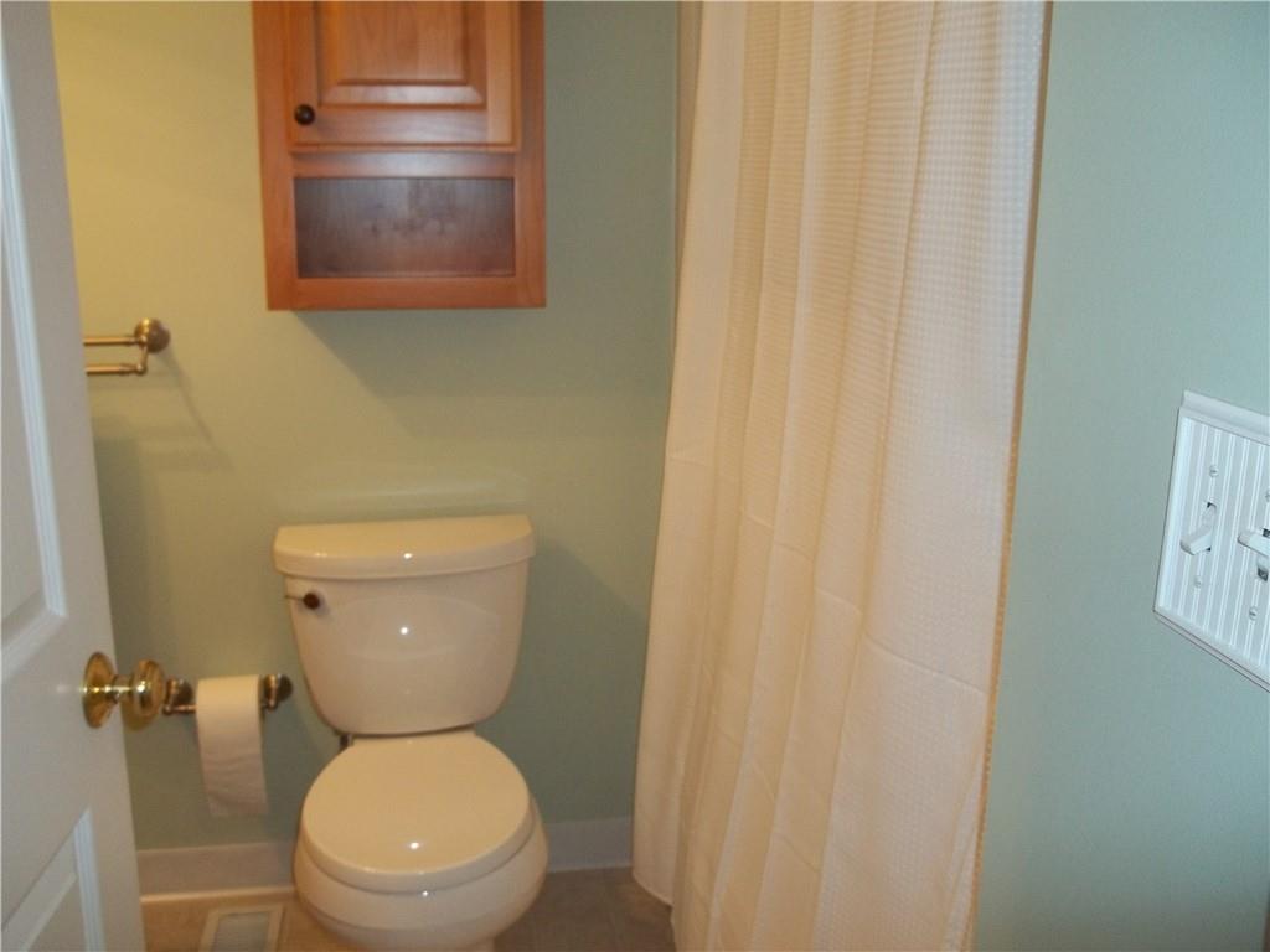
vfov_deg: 42.9
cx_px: 635
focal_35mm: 33
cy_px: 476
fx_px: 1211
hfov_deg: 55.4
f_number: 3.3
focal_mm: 5.9
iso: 160
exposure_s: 1/30
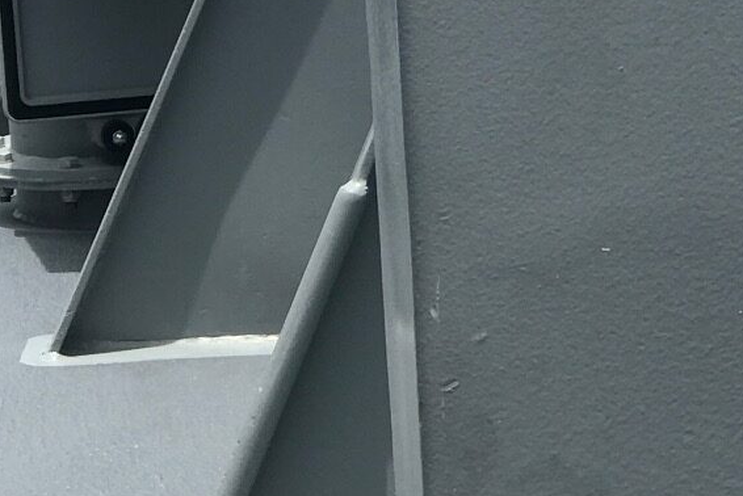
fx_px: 4357
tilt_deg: -7.7
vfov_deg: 6.5
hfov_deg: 9.7
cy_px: -100
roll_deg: +2.6
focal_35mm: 211
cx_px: 504
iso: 20
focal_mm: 6.6
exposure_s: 1/948
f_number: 2.8
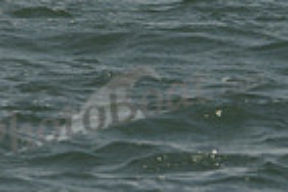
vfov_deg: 1.7
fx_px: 6591
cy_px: -177
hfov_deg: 2.5
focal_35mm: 824
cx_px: -127
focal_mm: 200
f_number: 11
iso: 280
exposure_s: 1/1000
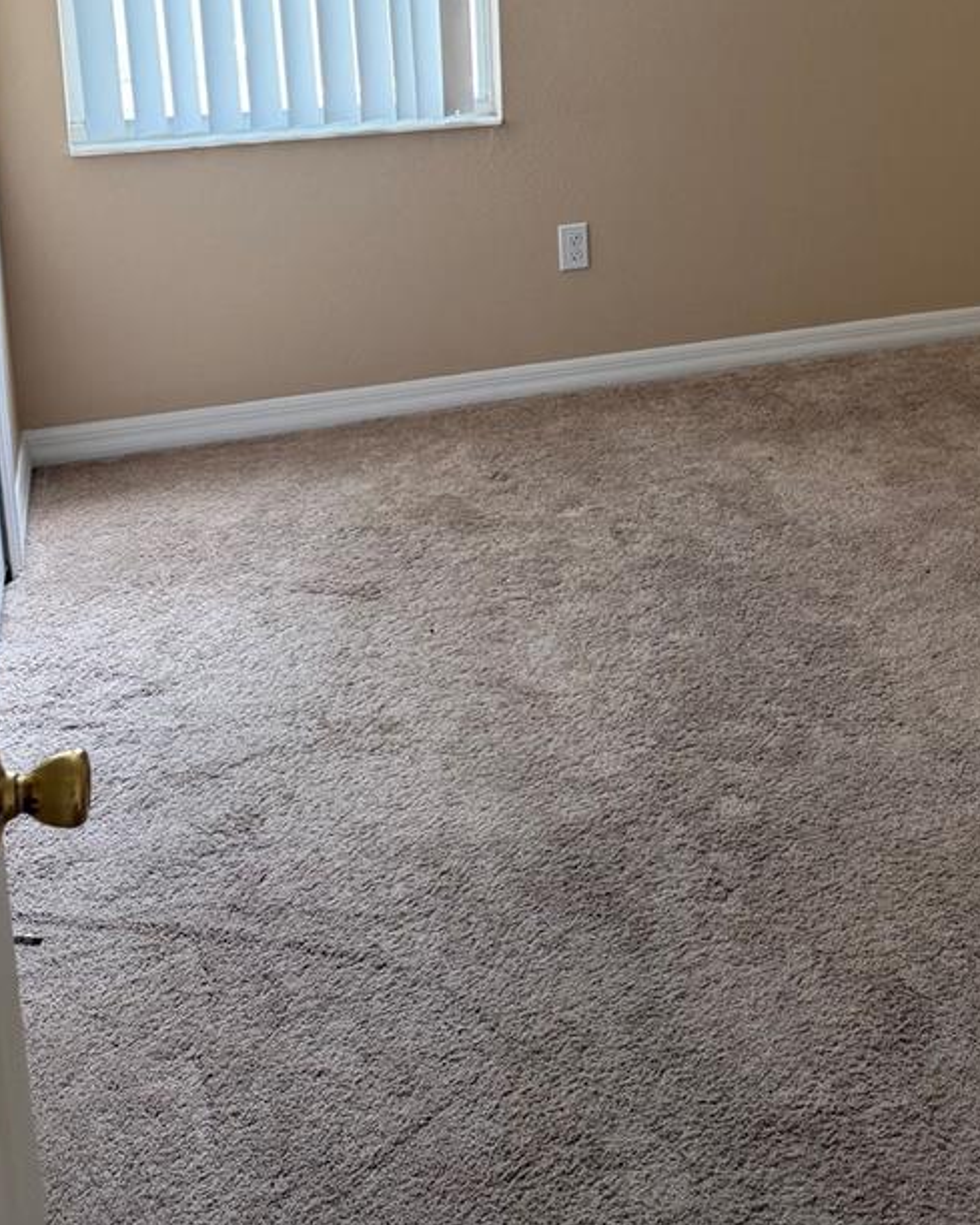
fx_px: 1667
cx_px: 882
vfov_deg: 37.7
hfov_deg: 31.2
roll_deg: -0.4
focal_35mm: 46
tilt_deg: -12.2
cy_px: 124
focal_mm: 6.76
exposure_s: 1/121
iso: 160
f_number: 1.78
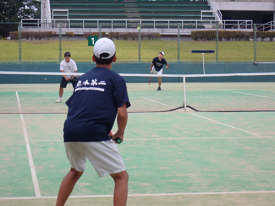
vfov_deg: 14.8
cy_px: 103
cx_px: 138
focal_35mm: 100
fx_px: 794
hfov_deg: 19.6
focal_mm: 18
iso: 100
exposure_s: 1/200
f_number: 4.9
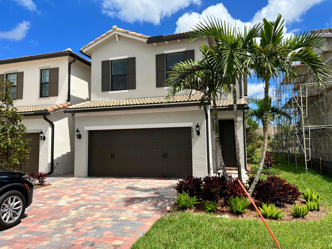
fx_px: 249
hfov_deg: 67.3
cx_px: 166
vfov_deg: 53.1
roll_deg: +0.3
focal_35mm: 26
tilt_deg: +4.9
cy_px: 124
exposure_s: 1/5076
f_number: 1.5
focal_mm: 5.7
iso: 50
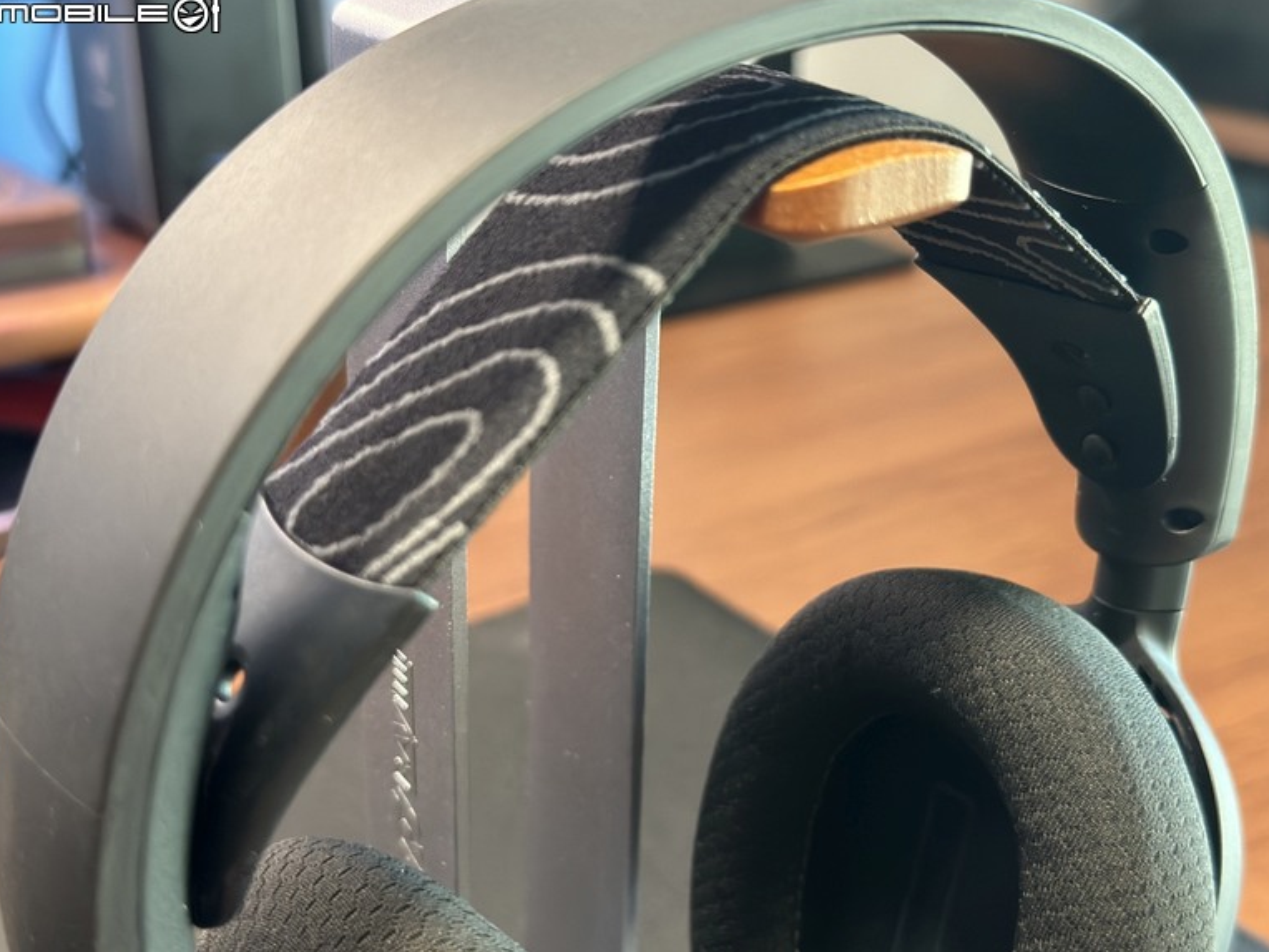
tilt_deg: -21.8
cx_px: 630
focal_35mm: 49
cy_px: 469
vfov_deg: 29.7
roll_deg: +0.7
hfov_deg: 38.9
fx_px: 1796
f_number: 1.78
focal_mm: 6.86
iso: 400
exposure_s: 1/40
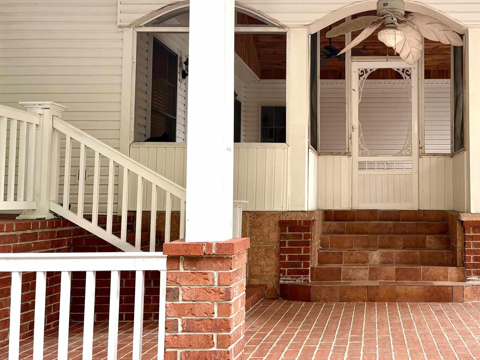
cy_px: 160
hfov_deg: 43.8
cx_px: 376
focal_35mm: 41
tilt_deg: +4.4
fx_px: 569
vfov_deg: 35.1
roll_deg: +0.3
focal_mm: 5.96
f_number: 1.6
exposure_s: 1/122
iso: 80
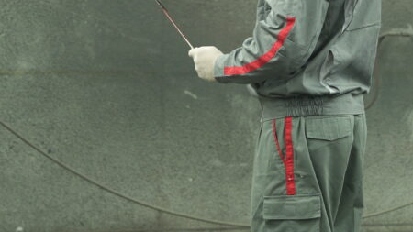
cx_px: 367
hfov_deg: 12.8
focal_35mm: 167
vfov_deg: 7.2
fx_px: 1829
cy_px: 3
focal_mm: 70
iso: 1250
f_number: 4
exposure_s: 1/160
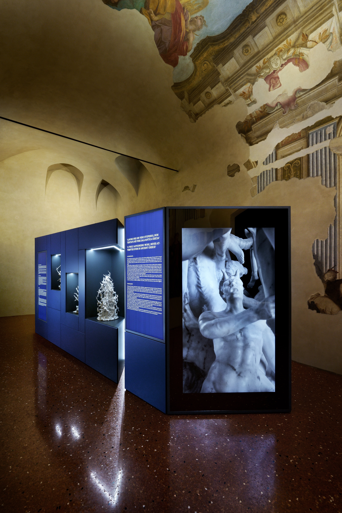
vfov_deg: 104.3
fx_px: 199
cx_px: 171
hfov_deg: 81.2
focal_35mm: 14
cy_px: 256
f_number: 8
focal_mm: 14
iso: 400
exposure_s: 1/1.25
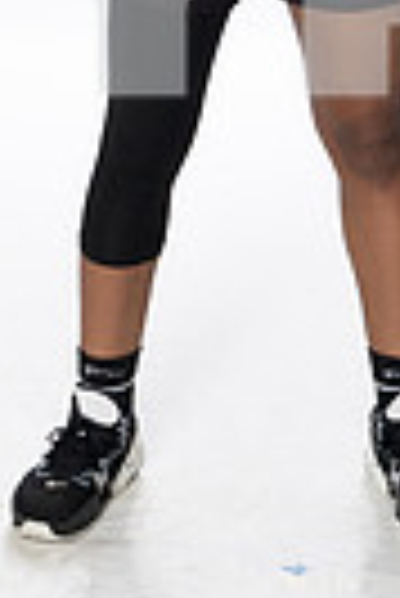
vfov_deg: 11.5
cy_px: -355
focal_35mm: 169
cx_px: 261
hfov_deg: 8.1
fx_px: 2809
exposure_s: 1/250
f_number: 8
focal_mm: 50
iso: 800
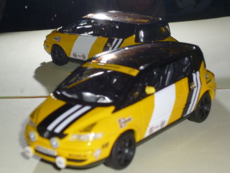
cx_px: 115
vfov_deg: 18.9
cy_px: 86
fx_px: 518
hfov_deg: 25.0
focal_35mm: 78
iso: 200
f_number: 5.4
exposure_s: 1/60
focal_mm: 13.9
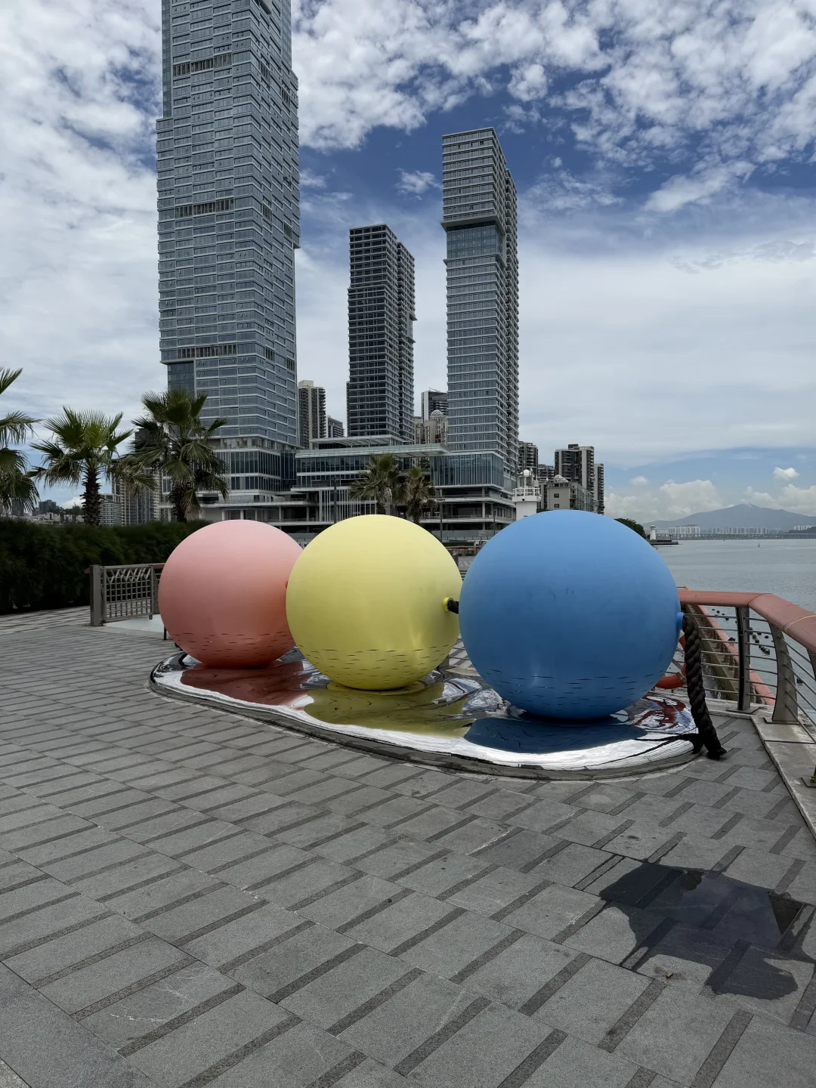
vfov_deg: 71.6
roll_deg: +0.9
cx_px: 408
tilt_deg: -1.3
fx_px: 754
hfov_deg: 56.8
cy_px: 544
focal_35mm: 24
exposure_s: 1/9091
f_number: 1.78
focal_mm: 6.76
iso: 80
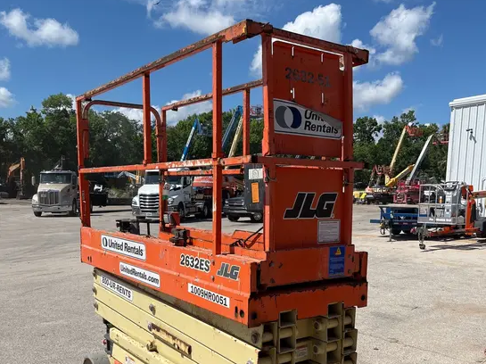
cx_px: 243
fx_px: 491
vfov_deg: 39.8
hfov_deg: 52.7
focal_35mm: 35
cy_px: 260
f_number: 1.6
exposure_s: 1/4651
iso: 50
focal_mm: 5.1
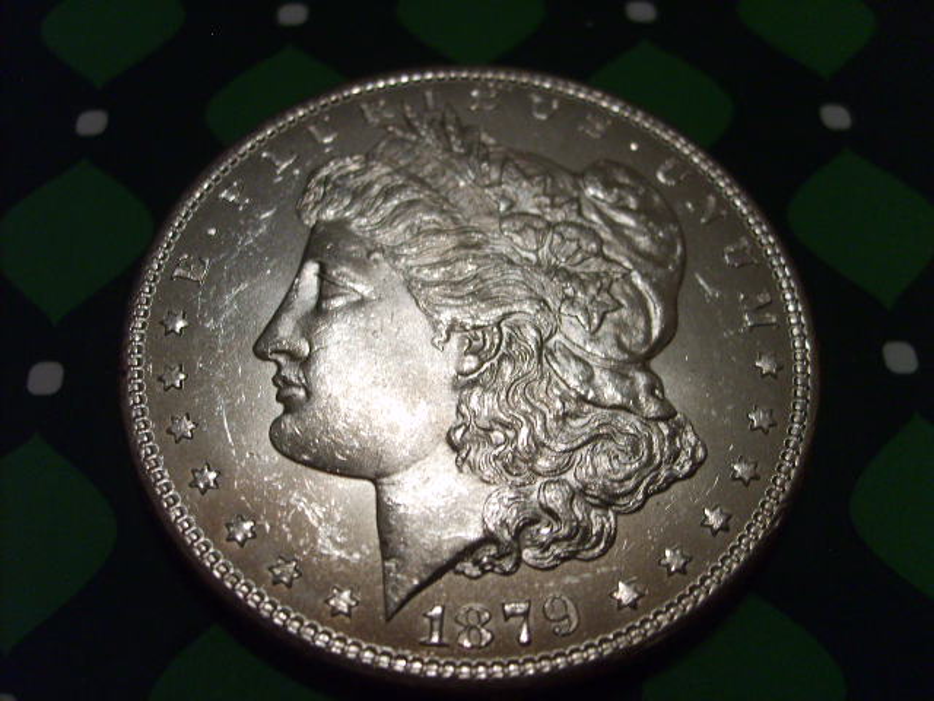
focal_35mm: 35
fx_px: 944
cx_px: 467
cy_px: 350
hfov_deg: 52.6
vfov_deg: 40.7
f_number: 2.8
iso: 140
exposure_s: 1/20
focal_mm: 5.8
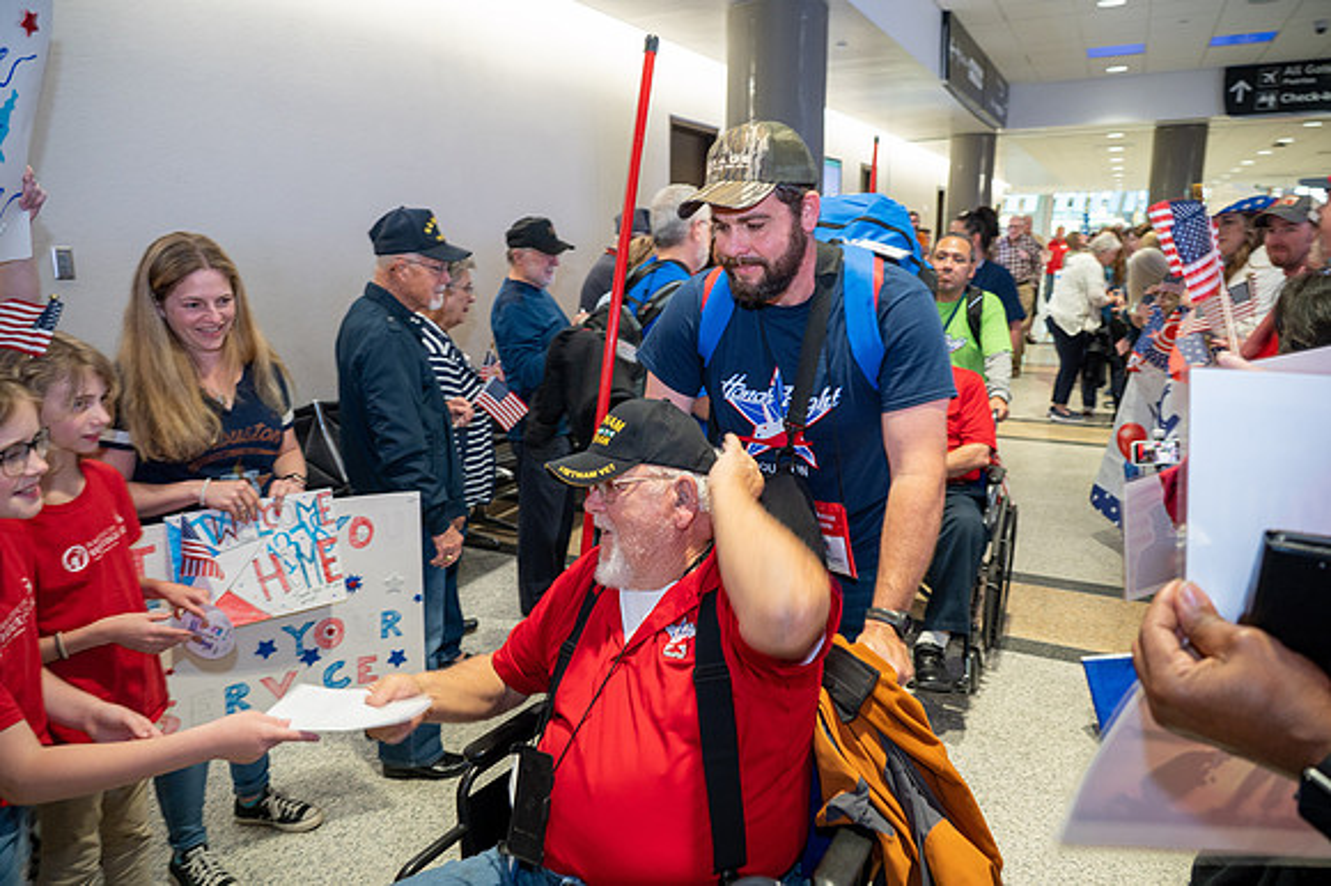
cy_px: 443
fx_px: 887
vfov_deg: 53.1
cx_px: 666
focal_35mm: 24
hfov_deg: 73.8
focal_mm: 24
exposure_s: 1/40
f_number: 4.5
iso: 1000
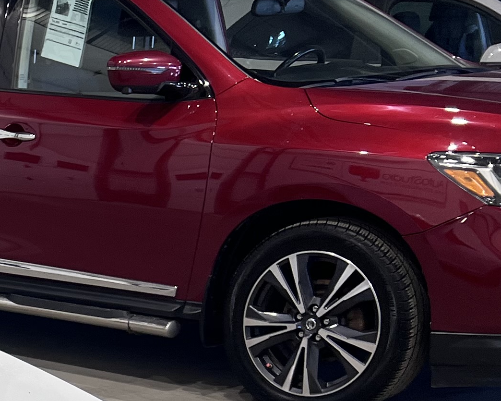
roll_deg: +2.8
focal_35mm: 98
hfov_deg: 16.8
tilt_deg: -22.1
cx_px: -354
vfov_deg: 14.6
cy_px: 612
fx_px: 1453
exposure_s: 1/120
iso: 64
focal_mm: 5.7
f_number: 1.5
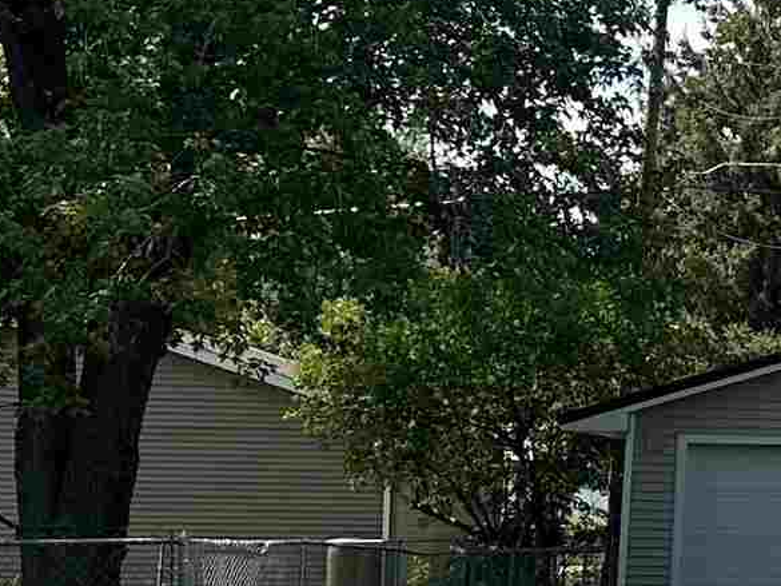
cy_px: 258
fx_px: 2843
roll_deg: -1.4
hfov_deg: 12.4
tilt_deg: +5.0
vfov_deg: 11.8
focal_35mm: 126
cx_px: 1860
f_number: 1.78
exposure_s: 1/2028
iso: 80
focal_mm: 6.86
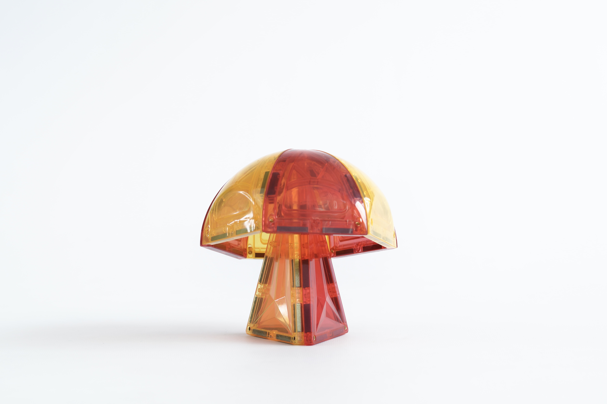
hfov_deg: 37.9
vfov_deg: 25.7
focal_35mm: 52
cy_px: 202
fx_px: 885
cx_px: 304
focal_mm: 35
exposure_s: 1/30
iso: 100
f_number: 4
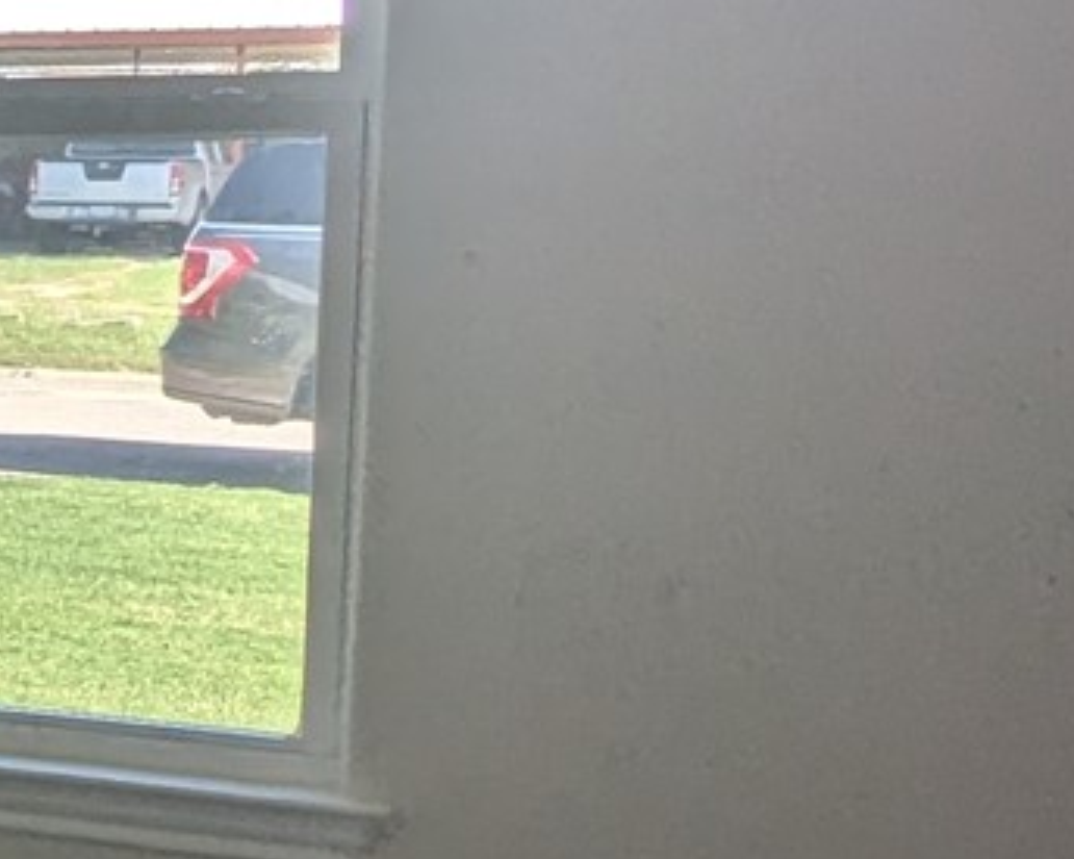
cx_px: -1383
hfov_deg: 14.7
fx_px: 2955
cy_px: 397
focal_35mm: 93
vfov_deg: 16.5
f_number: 2.2
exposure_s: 1/324
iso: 70
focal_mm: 2.35
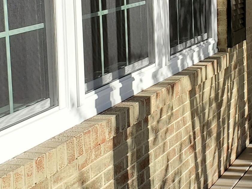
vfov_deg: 15.7
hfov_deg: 20.8
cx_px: 210
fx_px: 677
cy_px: 15
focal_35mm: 93
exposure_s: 1/1232
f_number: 2.4
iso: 50
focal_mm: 4.3
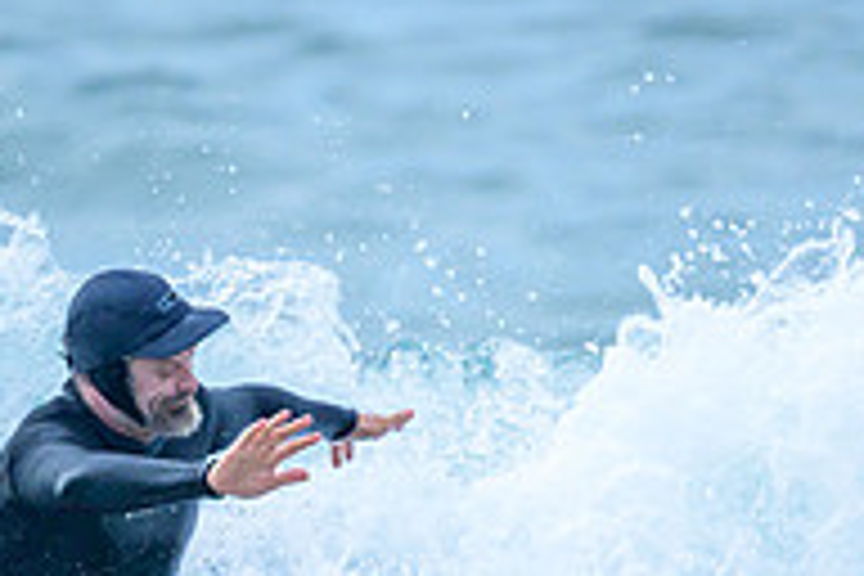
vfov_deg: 0.5
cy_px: 598
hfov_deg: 0.7
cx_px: 101
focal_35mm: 2927
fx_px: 70243
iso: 450
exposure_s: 1/3200
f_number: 6.3
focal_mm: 800
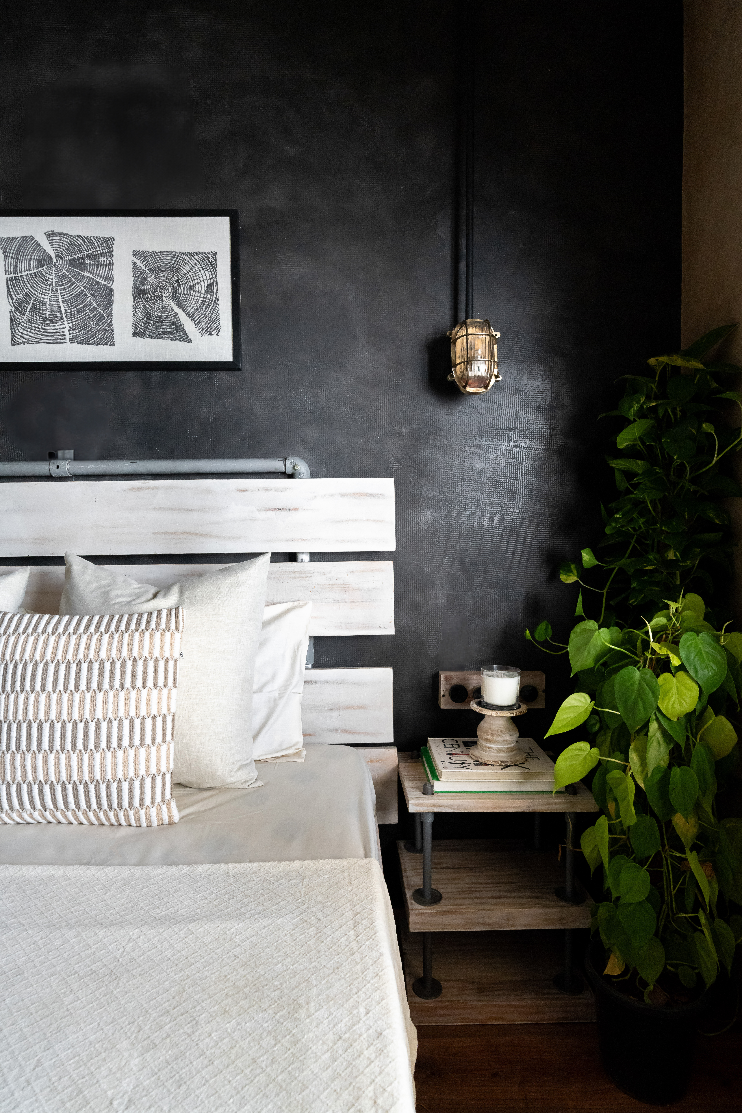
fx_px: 618
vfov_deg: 84.0
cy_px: 556
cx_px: 371
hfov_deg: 61.9
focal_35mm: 20
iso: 3200
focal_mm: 20
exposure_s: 1/60
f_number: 6.3
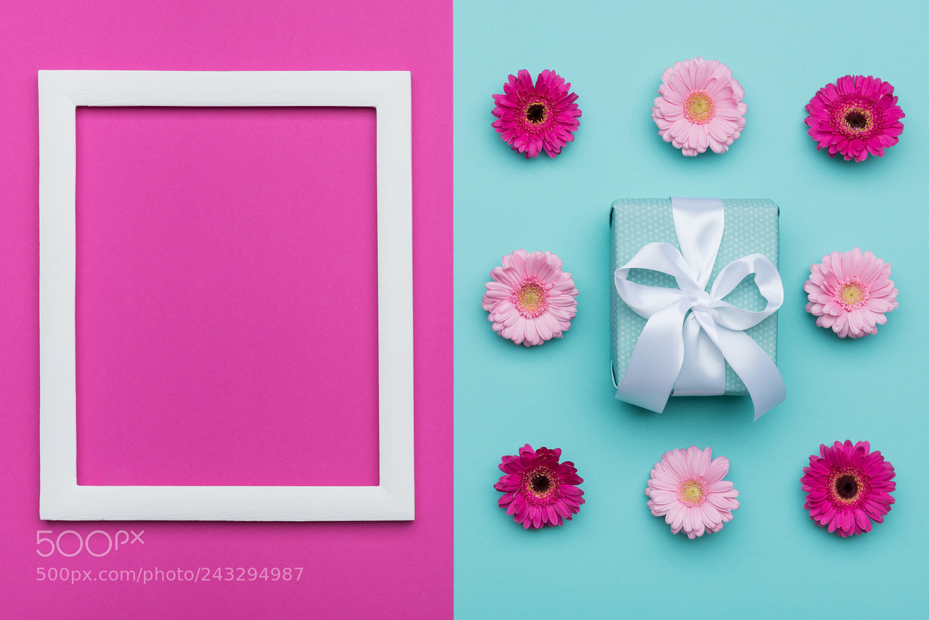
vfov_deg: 23.4
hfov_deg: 34.5
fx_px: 1497
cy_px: 310
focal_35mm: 58
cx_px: 464
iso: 100
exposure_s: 1/200
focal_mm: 58
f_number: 14
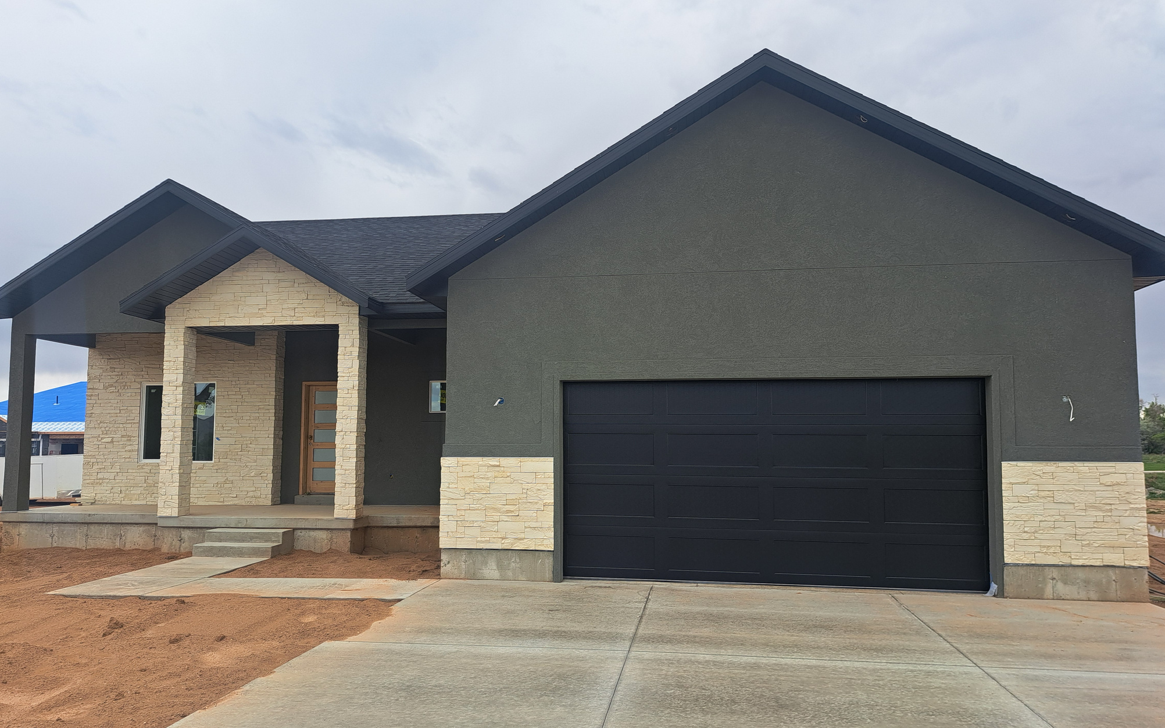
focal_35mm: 26
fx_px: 825
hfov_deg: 70.4
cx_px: 572
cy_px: 390
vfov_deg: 47.6
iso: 50
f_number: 1.8
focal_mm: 5.23
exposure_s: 1/410
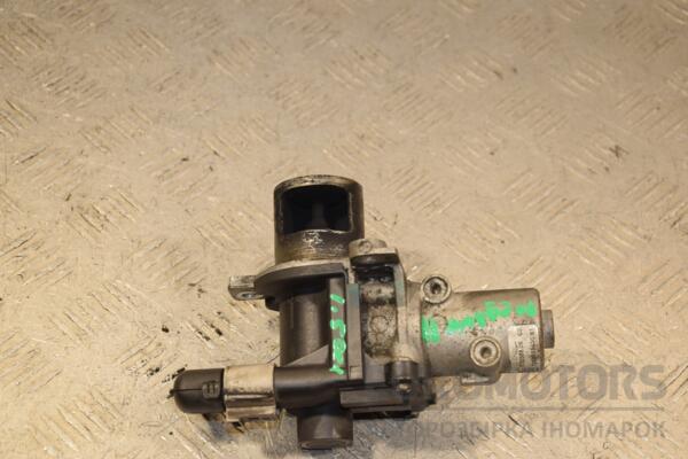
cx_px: 344
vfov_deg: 17.5
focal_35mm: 78
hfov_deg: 26.0
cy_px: 230
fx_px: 1491
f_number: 6.3
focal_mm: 52
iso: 800
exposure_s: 1/200
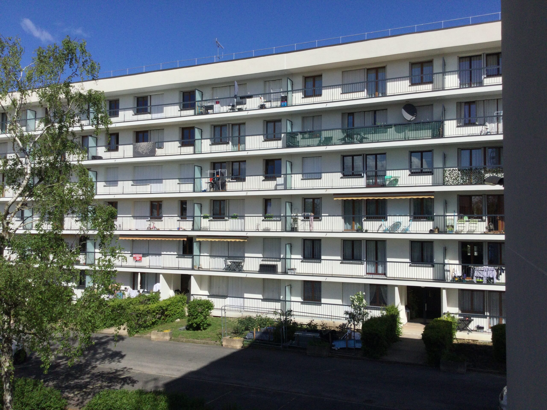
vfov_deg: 45.4
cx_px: 274
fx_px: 490
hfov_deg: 58.4
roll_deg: -0.2
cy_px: 205
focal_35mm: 31
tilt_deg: +1.8
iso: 25
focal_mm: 3.3
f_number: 2.4
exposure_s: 1/3268
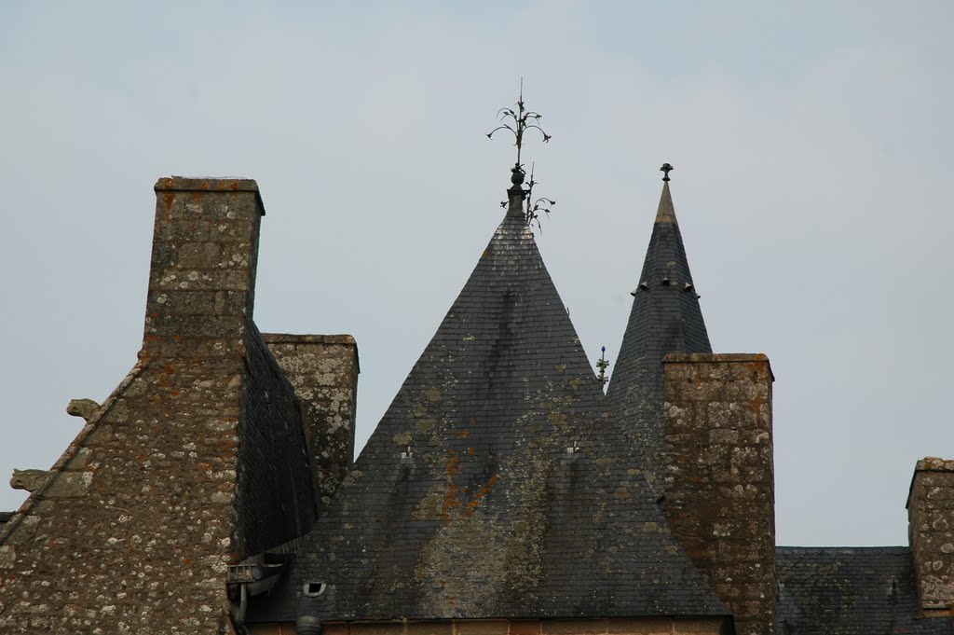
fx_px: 2780
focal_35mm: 105
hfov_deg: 19.5
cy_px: 318
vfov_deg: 13.0
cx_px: 477
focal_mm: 70
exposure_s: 1/160
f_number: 10
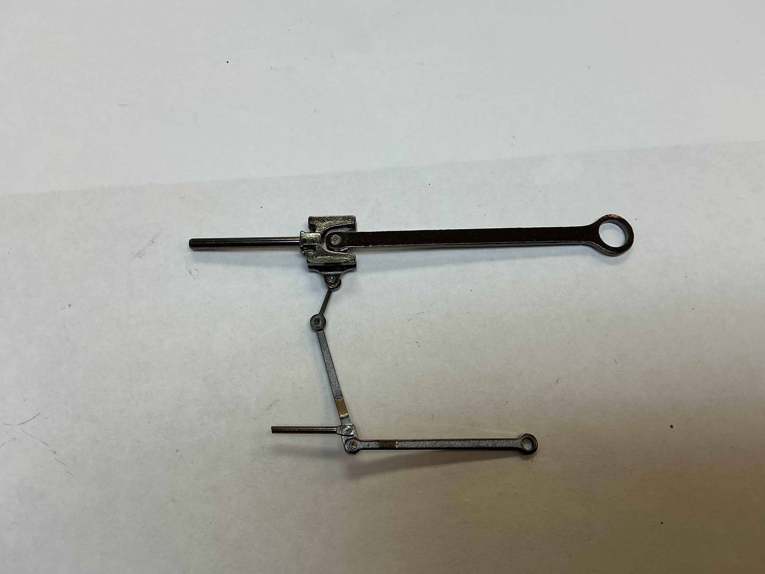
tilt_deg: -75.6
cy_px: 287
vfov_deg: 48.2
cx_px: 382
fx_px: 641
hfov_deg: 61.7
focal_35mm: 29
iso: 25
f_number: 1.8
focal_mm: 3
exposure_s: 1/100
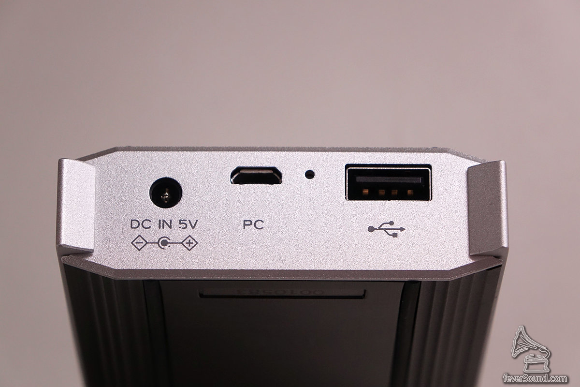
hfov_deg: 10.3
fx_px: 3222
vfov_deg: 6.9
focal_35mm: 200
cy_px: 194
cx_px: 290
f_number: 5.6
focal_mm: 73.3
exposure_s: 1/160
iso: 800
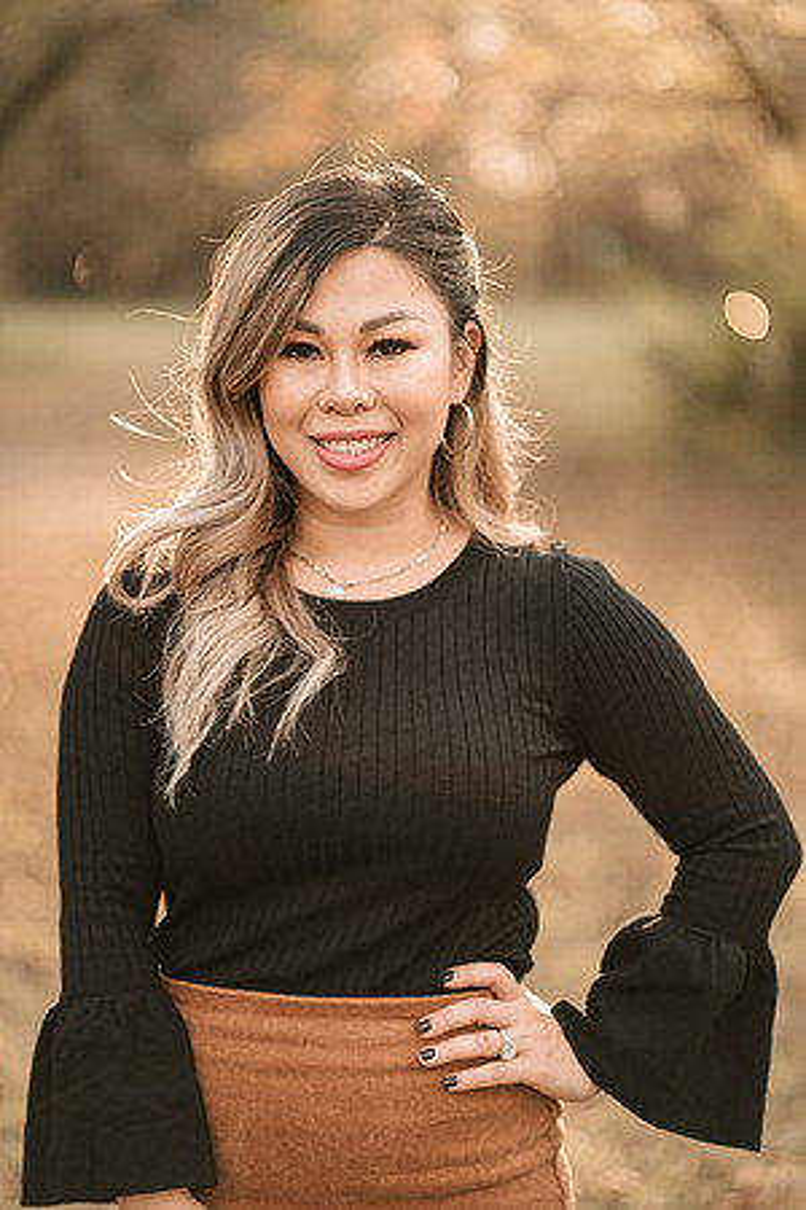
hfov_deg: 16.1
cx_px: 403
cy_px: 605
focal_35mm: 85
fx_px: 2854
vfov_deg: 23.9
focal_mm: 85
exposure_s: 1/1000
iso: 200
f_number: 1.8
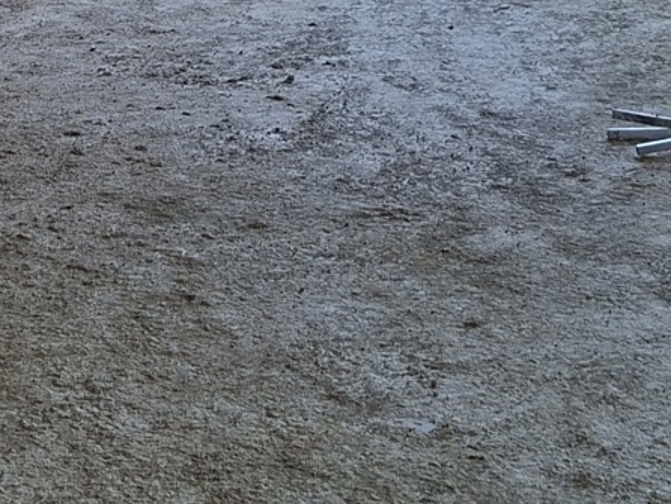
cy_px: -335
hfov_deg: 19.4
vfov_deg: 13.7
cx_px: 50
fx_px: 1920
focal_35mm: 99
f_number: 1.8
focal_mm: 5.54
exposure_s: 1/330
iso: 50
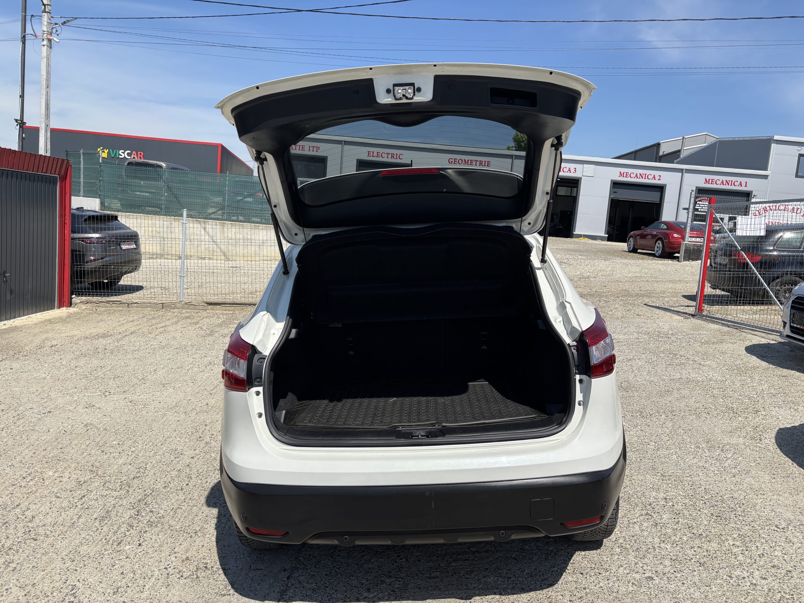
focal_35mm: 26
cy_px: 302
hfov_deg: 67.3
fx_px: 604
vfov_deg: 53.1
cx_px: 402
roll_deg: -5.3
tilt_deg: -6.2
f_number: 1.6
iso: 50
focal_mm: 5.96
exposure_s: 1/4425
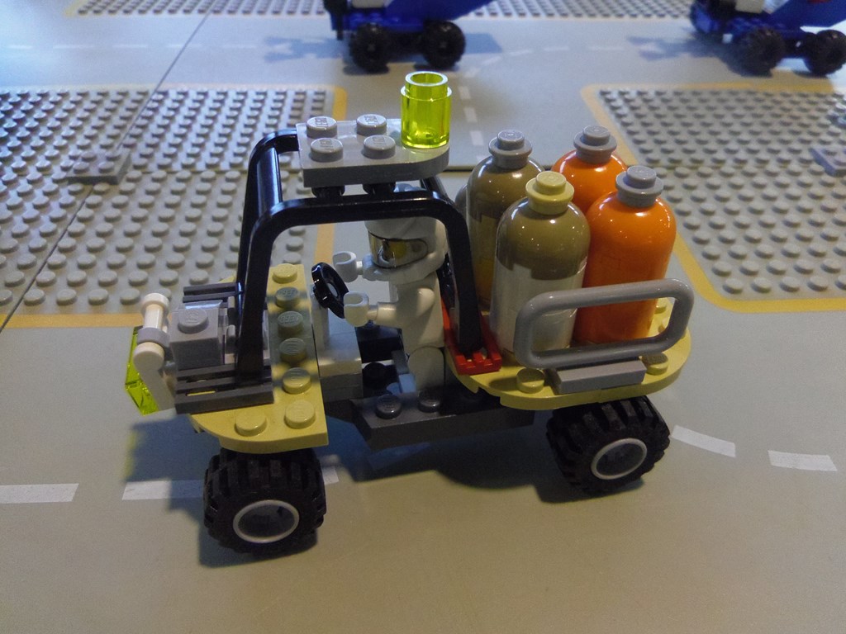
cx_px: 423
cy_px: 317
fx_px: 684
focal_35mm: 28
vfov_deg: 49.7
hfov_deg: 63.4
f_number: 3.9
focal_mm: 5
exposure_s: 1/30
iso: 400
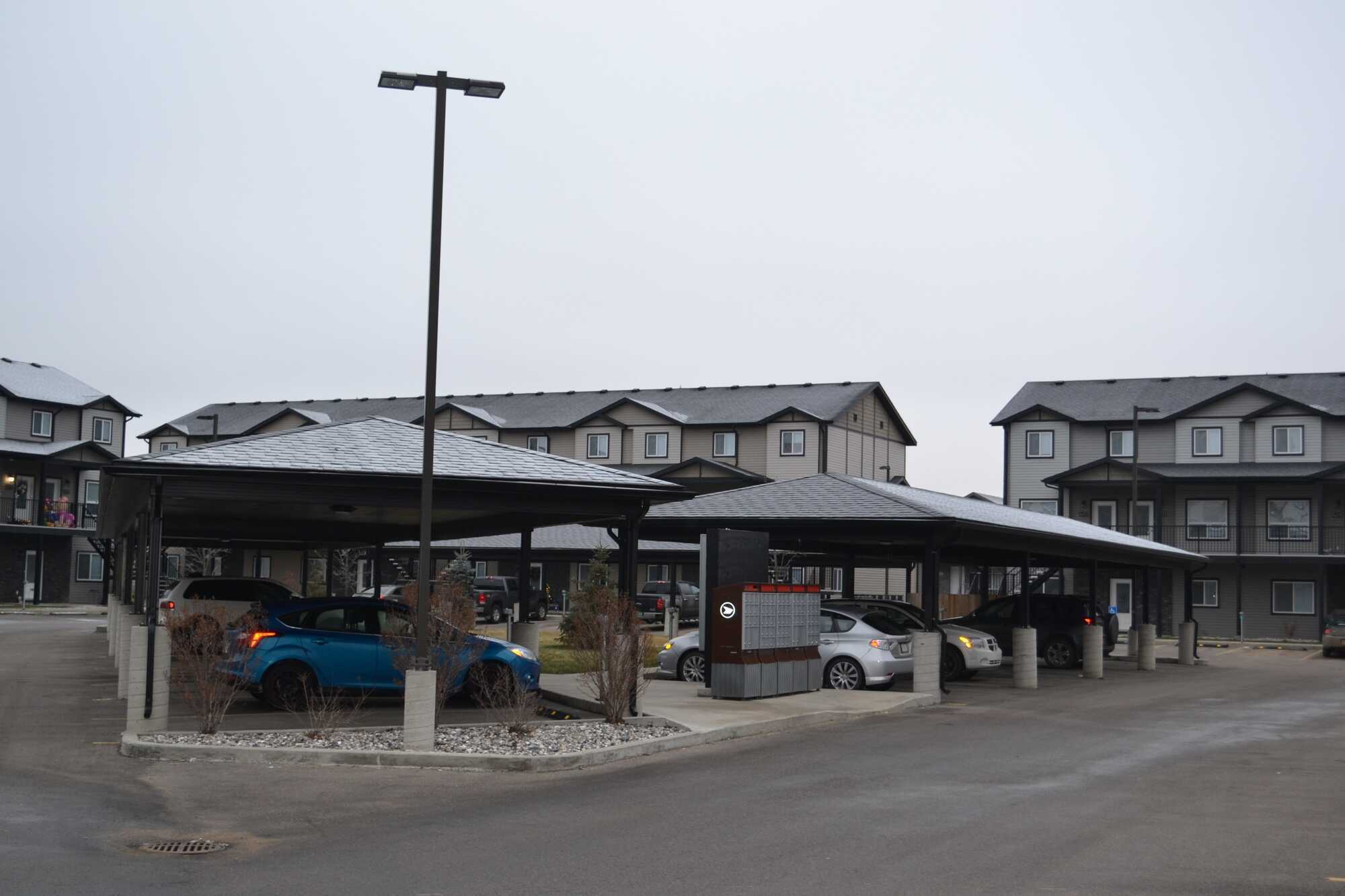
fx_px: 1681
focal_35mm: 45
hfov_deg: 43.6
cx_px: 672
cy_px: 448
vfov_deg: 29.9
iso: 400
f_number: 4.5
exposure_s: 1/100
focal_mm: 30
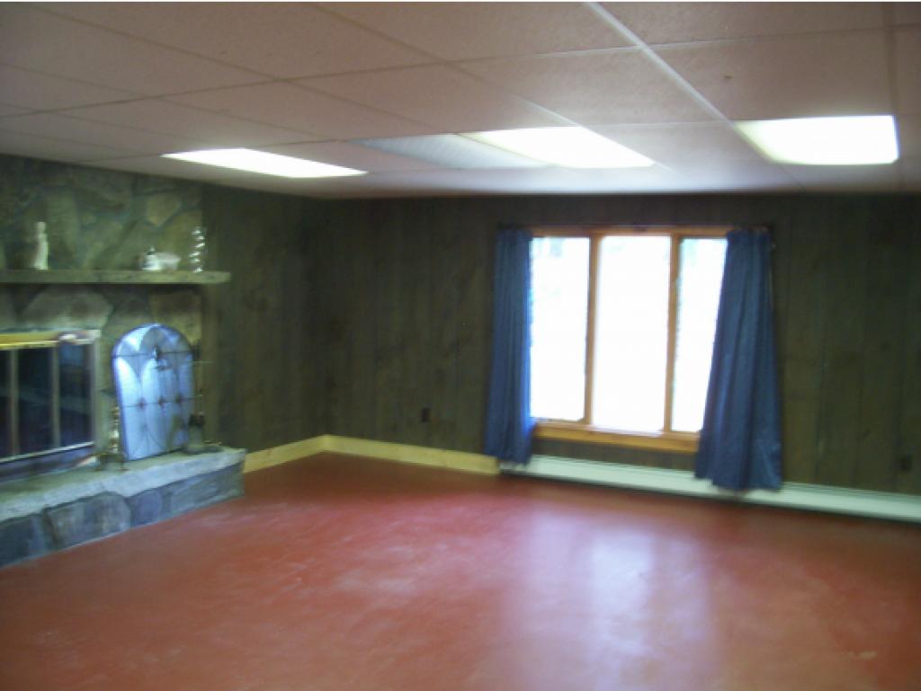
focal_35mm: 34
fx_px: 905
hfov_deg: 53.9
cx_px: 460
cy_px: 346
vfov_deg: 41.8
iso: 160
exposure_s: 1/8
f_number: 2.7
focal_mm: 5.6
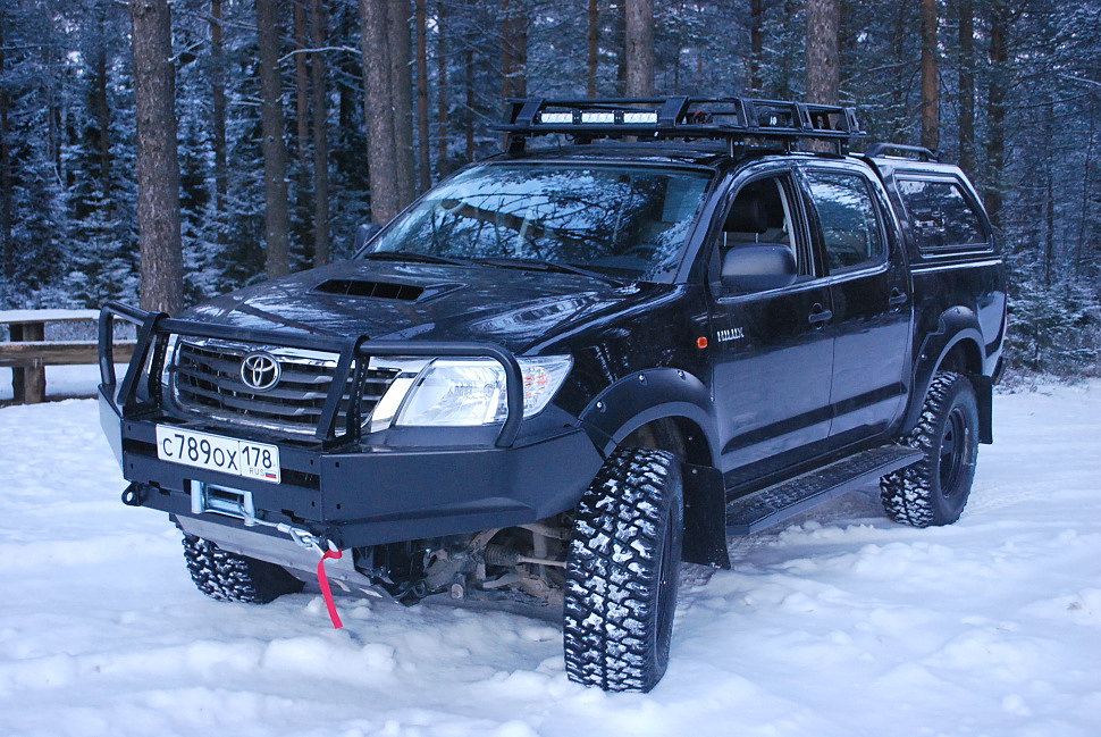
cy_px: 368
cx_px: 550
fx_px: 1378
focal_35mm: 45
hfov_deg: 43.6
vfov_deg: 29.9
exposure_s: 1/30
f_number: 4.8
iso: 1250
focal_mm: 30
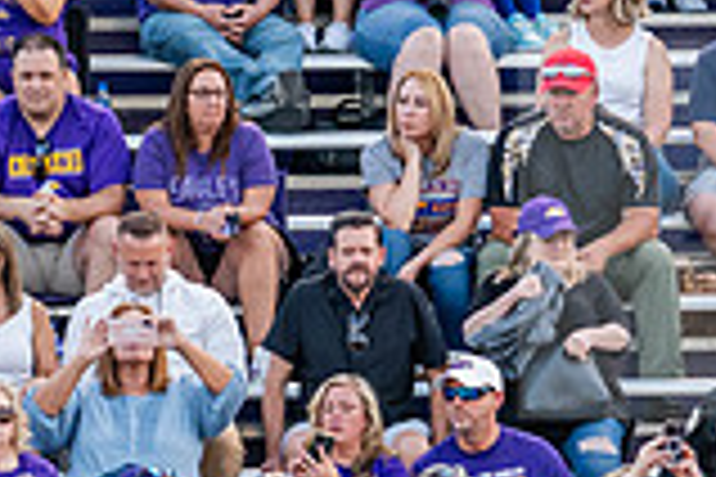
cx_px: 383
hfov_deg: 1.9
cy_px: 587
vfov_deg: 1.3
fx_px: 21717
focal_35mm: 1092
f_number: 3.2
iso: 1600
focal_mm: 300
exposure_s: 1/800
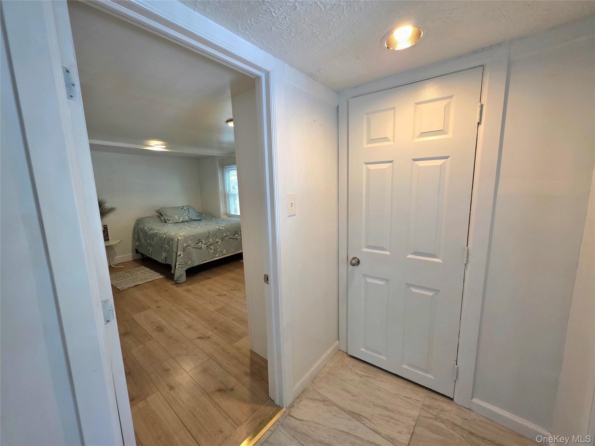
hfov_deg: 106.2
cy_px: 223
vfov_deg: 89.9
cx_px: 298
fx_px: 223
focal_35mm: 13
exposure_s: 1/60.2
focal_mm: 2.2
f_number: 1.9
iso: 160
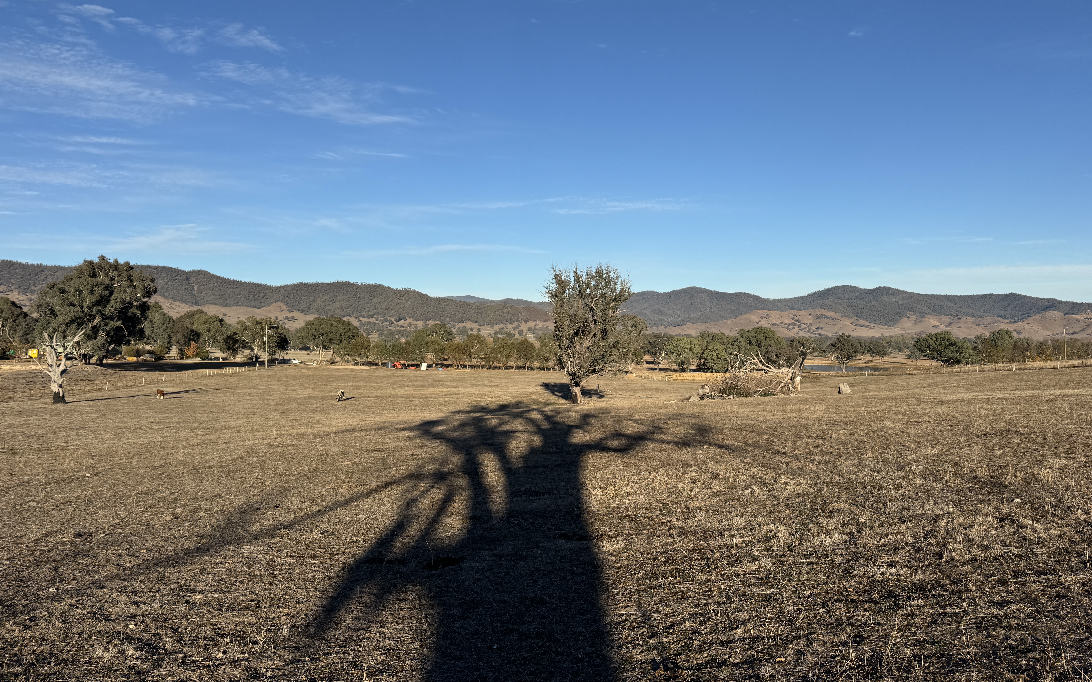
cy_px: 286
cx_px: 564
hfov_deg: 68.4
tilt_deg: +3.6
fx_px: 804
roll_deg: +0.5
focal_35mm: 27
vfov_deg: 45.9
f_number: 1.78
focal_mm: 6.76
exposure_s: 1/5348
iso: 80
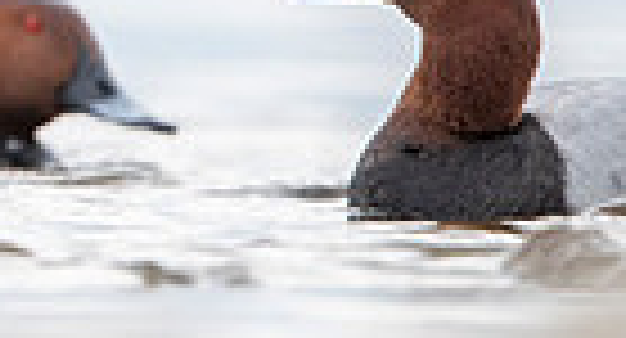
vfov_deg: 0.3
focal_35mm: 4110
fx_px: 67564
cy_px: -255
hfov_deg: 0.5
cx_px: -747
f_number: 5.6
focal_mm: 700
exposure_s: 1/800
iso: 1250
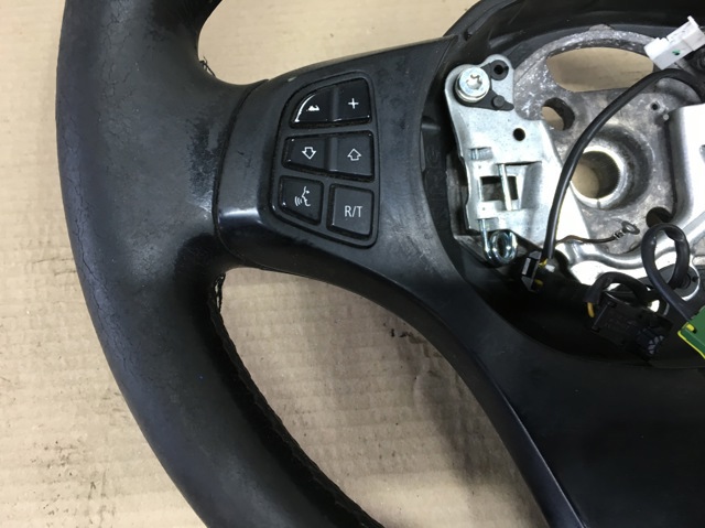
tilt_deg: -68.7
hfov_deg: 61.7
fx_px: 590
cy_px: 264
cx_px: 352
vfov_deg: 48.2
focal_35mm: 29
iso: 100
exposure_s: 1/33
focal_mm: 4.15
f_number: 2.2
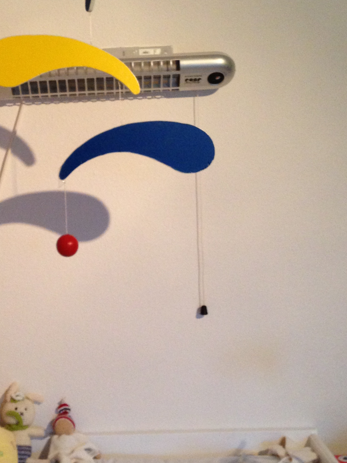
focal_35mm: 63
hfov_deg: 23.1
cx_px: 102
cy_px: 192
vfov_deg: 30.7
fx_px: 842
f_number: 2.4
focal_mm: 4.13
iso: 250
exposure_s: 1/20
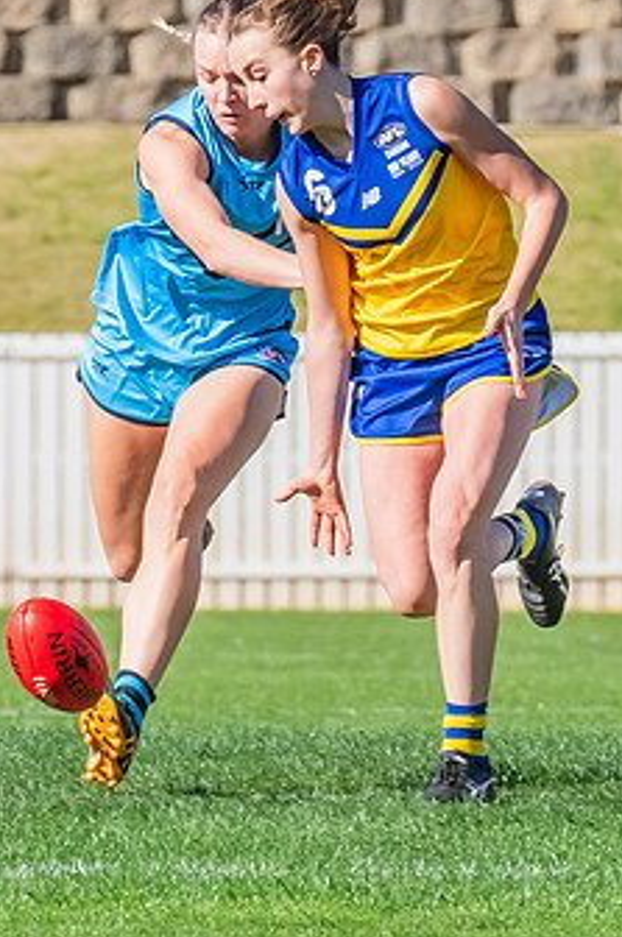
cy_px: 640
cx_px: 236
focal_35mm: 1425
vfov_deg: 1.4
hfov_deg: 1.0
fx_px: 37043
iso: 800
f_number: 10
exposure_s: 1/1250
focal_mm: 380
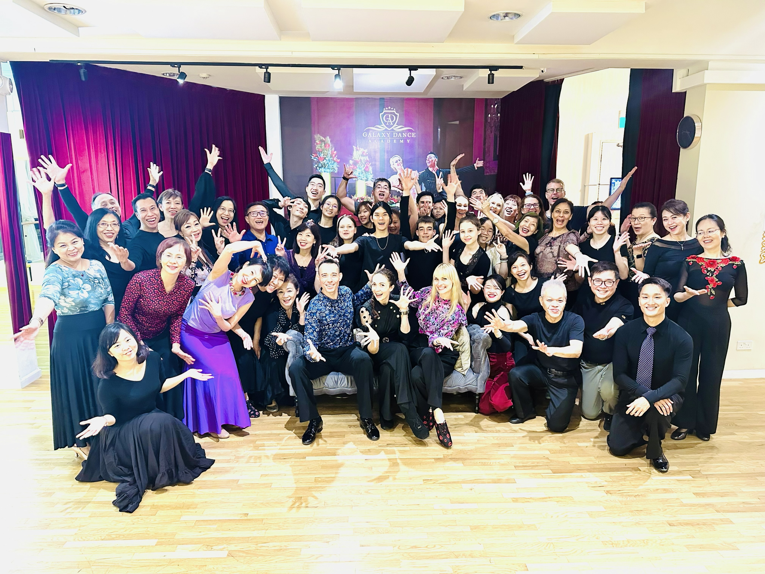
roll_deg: -0.4
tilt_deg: -10.5
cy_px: 287
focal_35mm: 24
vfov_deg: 56.8
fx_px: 530
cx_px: 382
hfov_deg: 71.6
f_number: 1.78
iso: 500
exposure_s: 1/50
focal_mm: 6.86
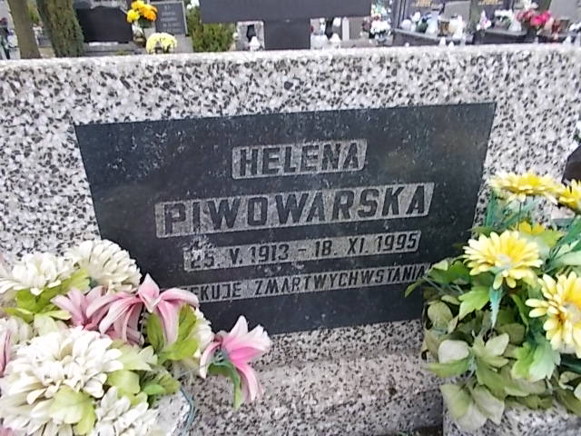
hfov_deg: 67.3
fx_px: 436
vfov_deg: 53.1
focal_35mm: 26
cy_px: 218
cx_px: 290
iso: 125
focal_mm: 4.6
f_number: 3.2
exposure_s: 1/25
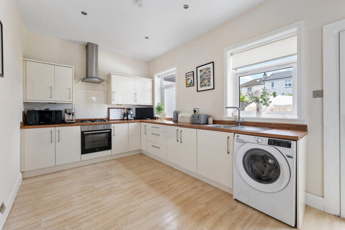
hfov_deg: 104.2
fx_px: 134
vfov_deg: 81.2
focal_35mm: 14
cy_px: 115
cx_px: 172
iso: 640
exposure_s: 1/25
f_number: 8
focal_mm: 14
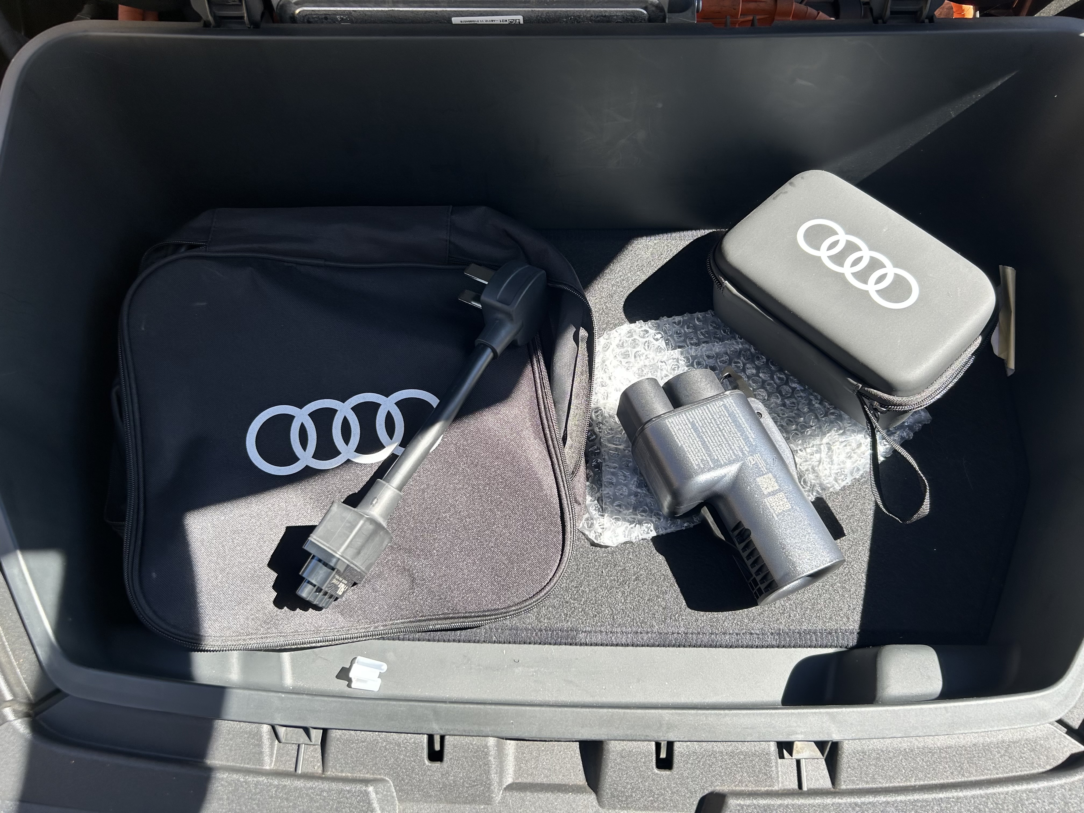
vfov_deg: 53.1
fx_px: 814
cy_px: 406
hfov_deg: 67.3
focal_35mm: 26
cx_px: 542
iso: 50
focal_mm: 5.7
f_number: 1.5
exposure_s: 1/604
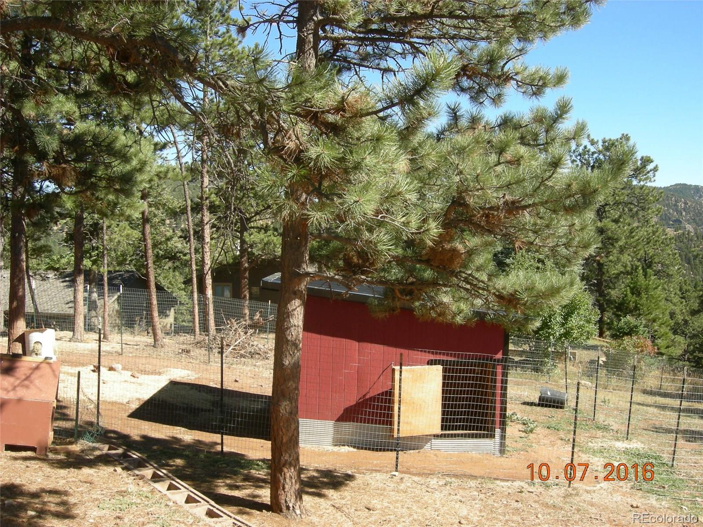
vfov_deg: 39.7
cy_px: 264
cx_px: 352
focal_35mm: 36
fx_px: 731
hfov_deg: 51.4
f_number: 4.8
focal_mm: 7.5
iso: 64
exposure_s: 1/181
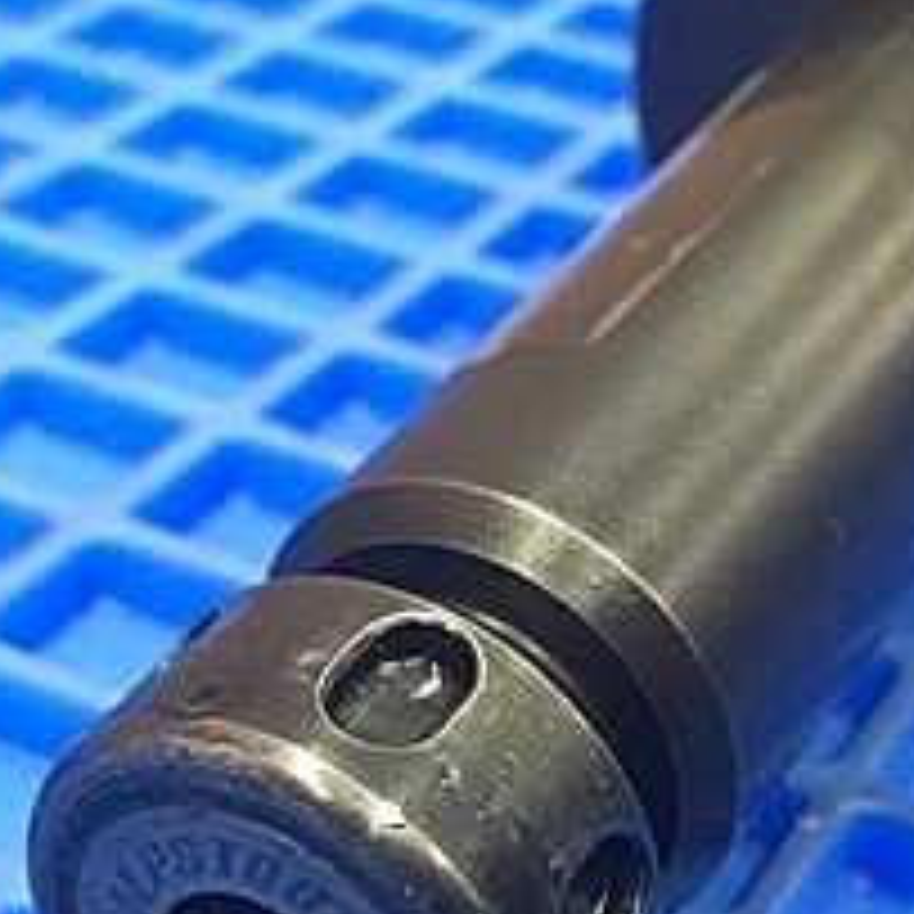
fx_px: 2420
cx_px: 369
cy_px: 806
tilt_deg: -36.3
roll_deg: -5.6
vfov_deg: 21.0
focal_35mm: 81
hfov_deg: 21.4
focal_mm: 4.15
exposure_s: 1/20
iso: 200
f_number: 2.2
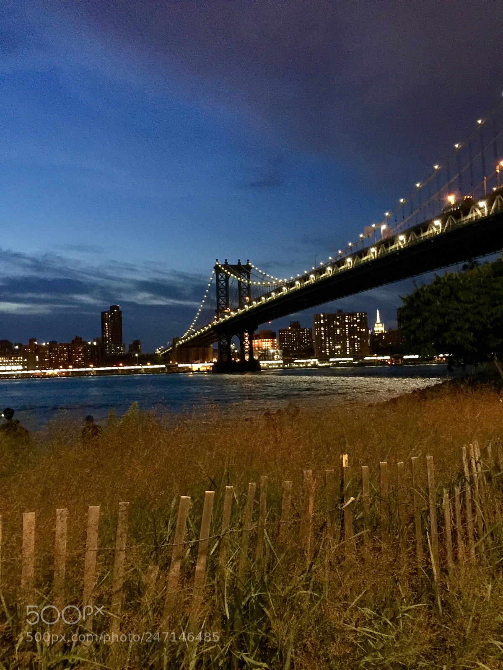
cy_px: 335
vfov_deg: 61.7
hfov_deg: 48.2
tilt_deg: +5.9
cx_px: 252
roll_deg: +2.0
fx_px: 562
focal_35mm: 29
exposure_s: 1/4
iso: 200
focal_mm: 4.15
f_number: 2.2
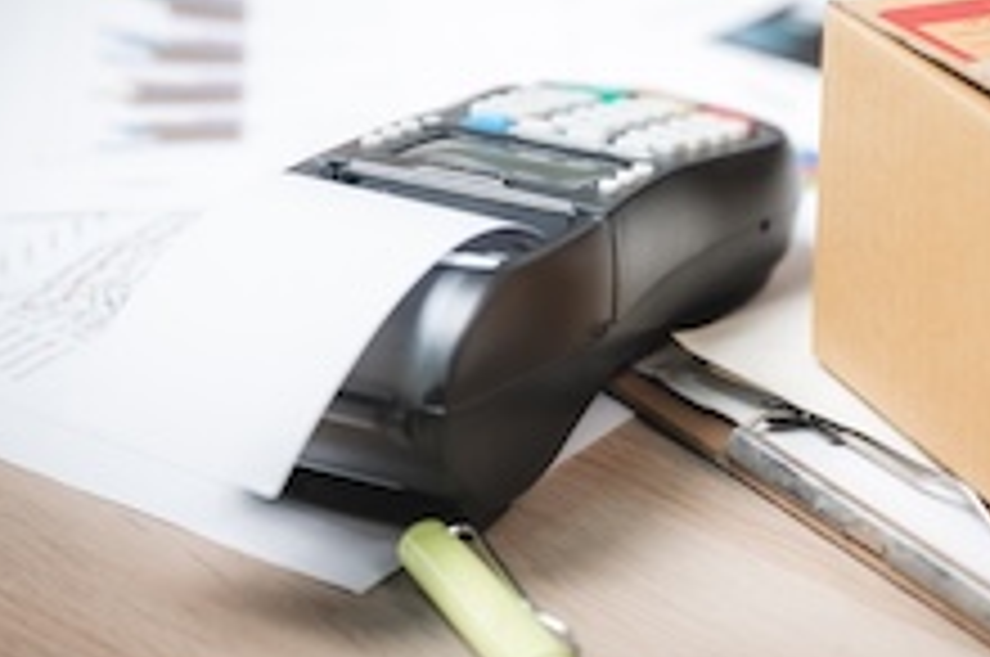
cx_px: 711
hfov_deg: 16.1
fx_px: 3487
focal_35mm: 127
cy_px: 160
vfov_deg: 10.7
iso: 320
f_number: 2.8
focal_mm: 70
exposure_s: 1/80
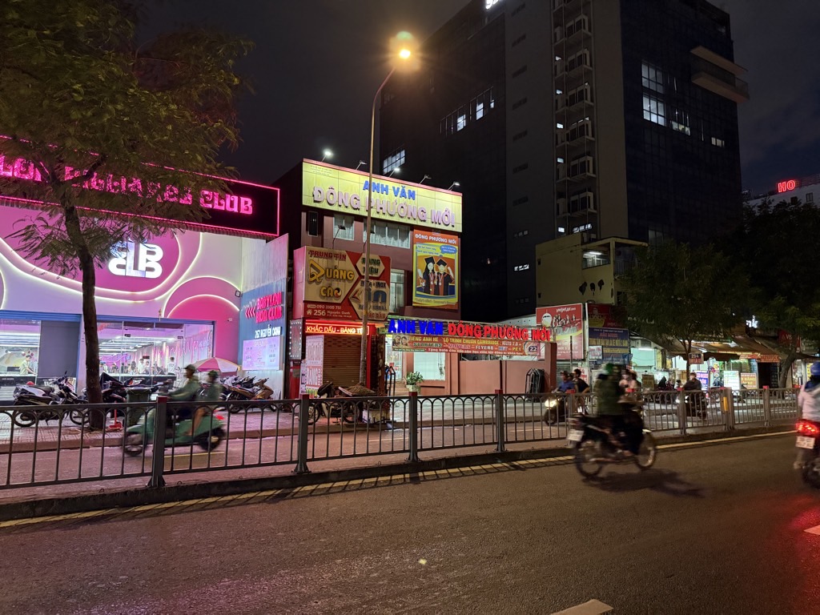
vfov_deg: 56.8
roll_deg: -0.3
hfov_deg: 71.6
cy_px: 308
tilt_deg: +6.9
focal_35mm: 24
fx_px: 569
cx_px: 410
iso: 640
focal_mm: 6.76
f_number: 1.78
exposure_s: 1/50
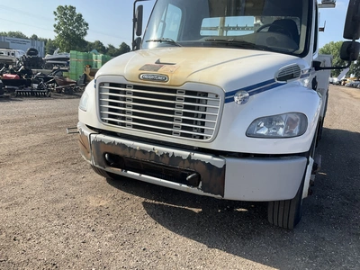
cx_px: 180
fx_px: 302
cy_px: 135
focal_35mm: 29
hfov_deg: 61.7
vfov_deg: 48.2
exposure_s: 1/1121
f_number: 1.8
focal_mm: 3
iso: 25
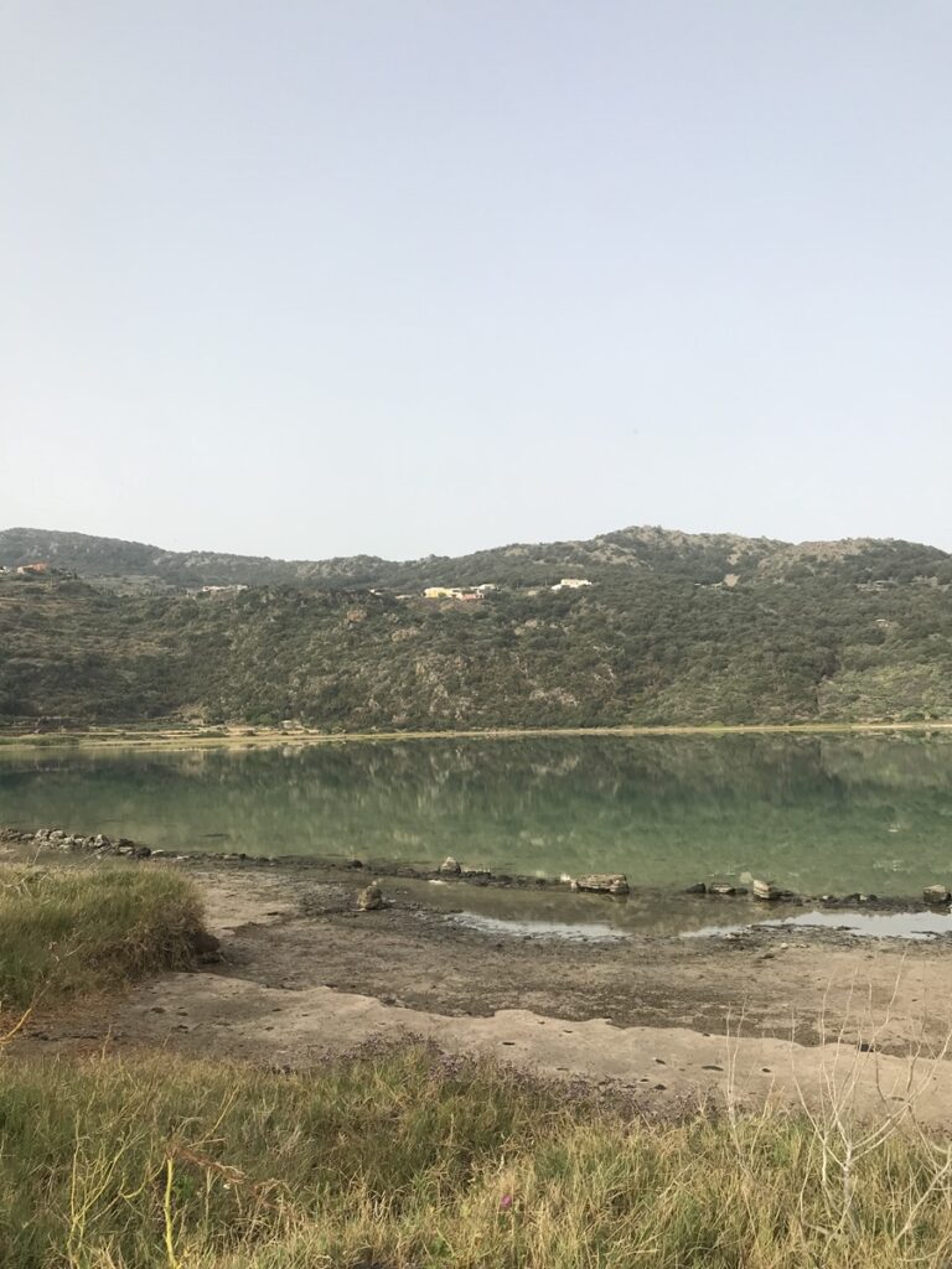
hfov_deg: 49.7
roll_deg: +0.6
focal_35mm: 28
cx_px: 476
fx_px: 1027
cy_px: 634
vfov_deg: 63.4
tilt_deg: +6.5
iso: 20
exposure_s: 1/1497
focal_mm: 3.99
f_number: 1.8
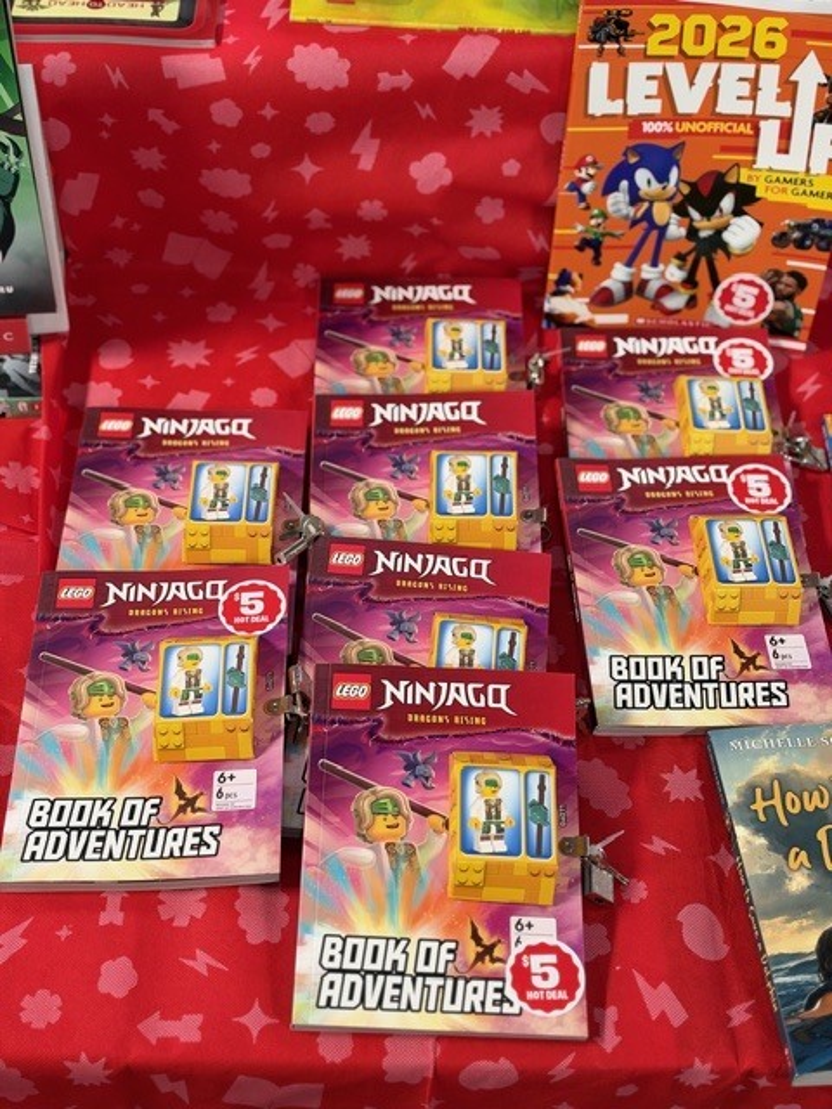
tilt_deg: -47.9
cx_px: 416
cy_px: 554
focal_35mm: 48
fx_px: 1538
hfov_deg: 30.3
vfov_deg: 39.7
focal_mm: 6.93
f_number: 1.8
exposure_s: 1/40
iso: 200
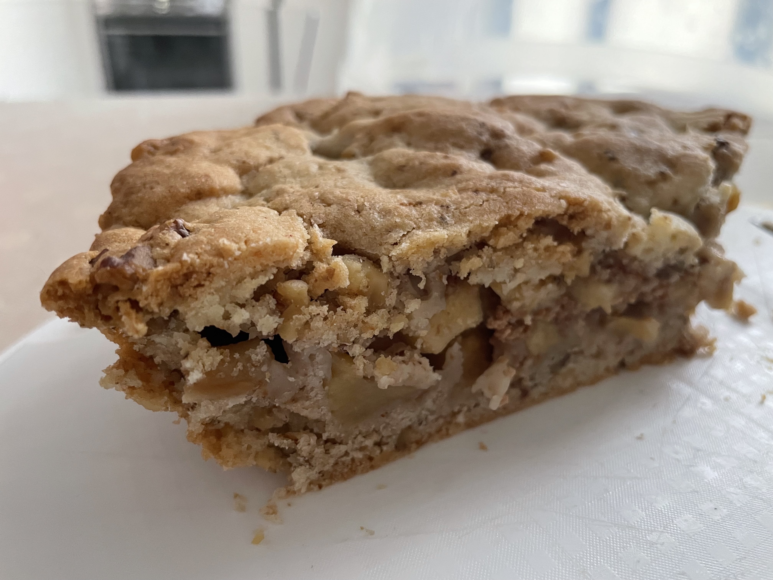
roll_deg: -2.5
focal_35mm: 26
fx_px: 581
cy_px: 290
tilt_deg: -28.4
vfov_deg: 53.1
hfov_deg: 67.3
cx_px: 386
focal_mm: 4.2
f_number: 1.6
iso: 500
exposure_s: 1/60
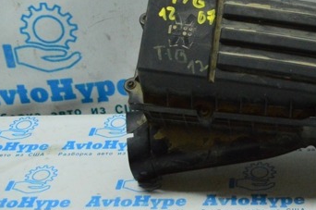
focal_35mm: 73
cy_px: 17
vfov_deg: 18.3
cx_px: 237
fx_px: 640
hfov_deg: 27.4
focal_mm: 26
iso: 6400
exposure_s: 1/800
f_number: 4
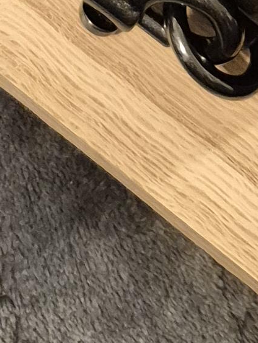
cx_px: 55
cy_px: -538
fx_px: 1620
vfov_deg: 10.2
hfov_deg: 9.1
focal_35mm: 163
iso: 1250
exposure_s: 1/40
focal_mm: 5.4
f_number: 1.8
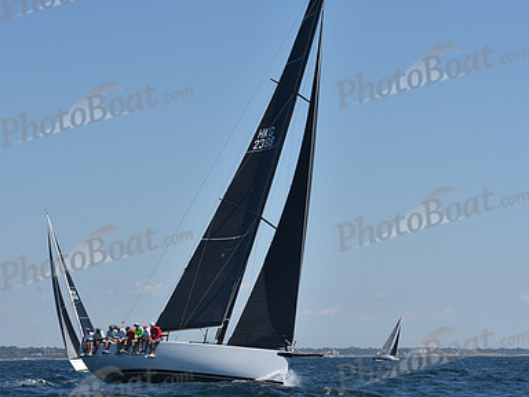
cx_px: 265
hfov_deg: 15.8
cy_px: 164
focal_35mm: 125
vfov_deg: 11.9
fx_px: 1910
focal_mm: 86
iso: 200
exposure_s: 1/1000
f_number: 8
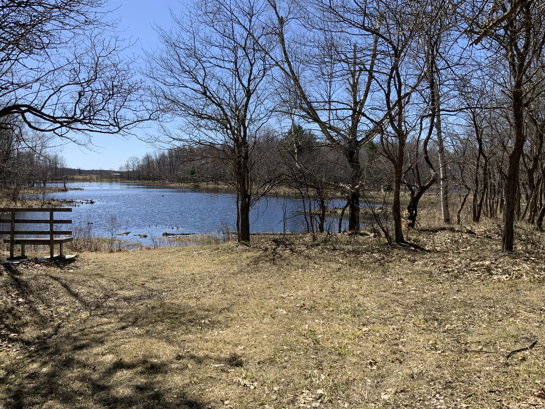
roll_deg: +0.8
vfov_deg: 48.2
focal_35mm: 29
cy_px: 204
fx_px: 457
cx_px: 272
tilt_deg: -2.7
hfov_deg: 61.7
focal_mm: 3
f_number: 1.8
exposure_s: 1/1730
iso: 16
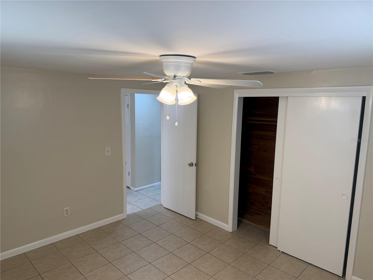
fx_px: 259
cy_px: 140
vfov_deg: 56.8
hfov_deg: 71.6
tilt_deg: -8.4
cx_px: 186
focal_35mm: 24
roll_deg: -0.6
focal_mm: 6.76
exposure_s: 1/120
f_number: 1.78
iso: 100
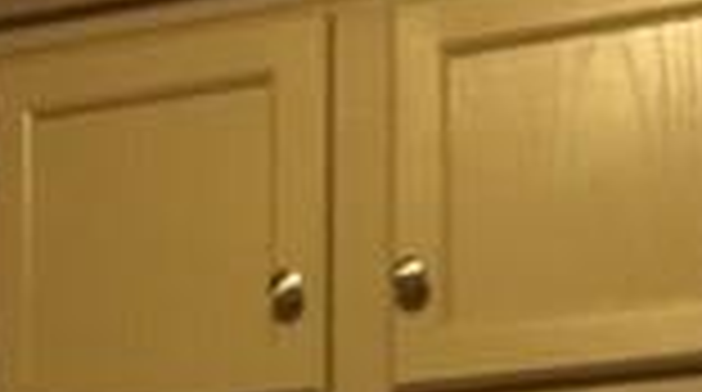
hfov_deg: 16.1
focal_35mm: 130
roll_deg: +0.2
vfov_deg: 8.4
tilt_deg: -4.8
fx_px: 2415
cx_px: -58
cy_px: 996
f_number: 2.2
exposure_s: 1/30
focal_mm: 4.15
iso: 160
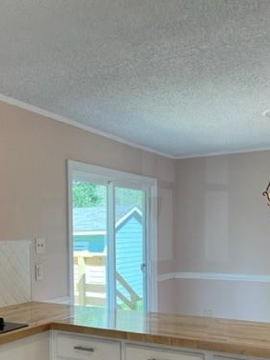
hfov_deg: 32.3
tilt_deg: +1.2
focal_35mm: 44
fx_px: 457
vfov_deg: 42.3
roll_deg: +1.0
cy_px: 243
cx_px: 70
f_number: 1.6
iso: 64
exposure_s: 1/144
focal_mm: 5.1
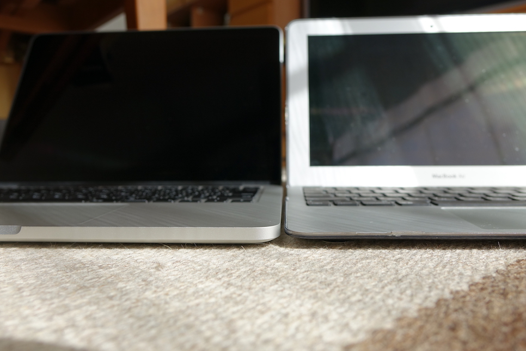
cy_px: 174
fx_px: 424
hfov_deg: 63.7
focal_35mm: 29
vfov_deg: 45.0
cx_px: 258
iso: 125
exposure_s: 1/200
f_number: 2.8
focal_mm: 10.28
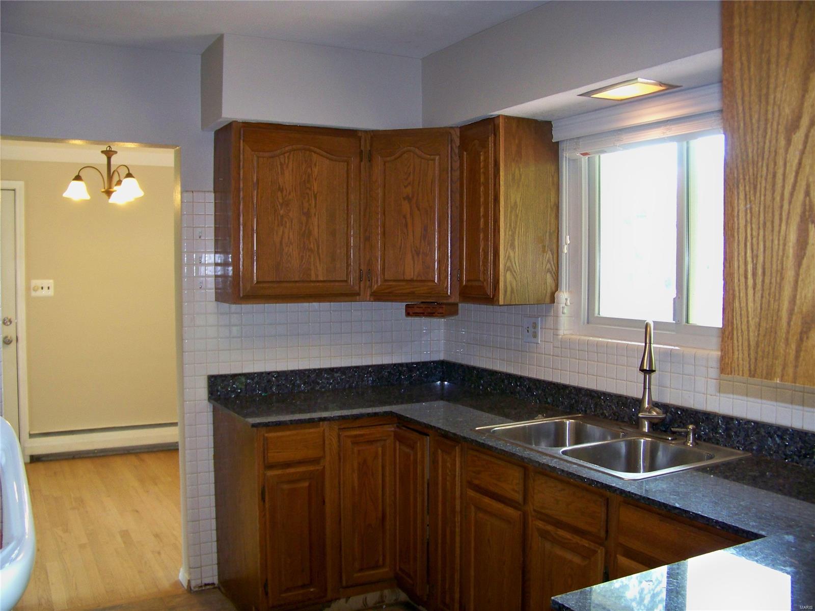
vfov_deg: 42.9
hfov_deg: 55.4
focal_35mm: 33
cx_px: 408
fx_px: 777
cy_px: 306
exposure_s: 1/30
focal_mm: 5.85
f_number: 2.8
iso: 200
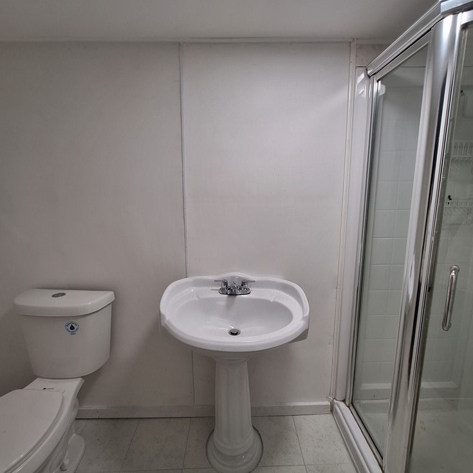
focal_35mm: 16
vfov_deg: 87.4
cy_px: 232
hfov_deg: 87.4
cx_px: 239
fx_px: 247
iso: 64
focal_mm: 1.74
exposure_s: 1/60
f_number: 2.2
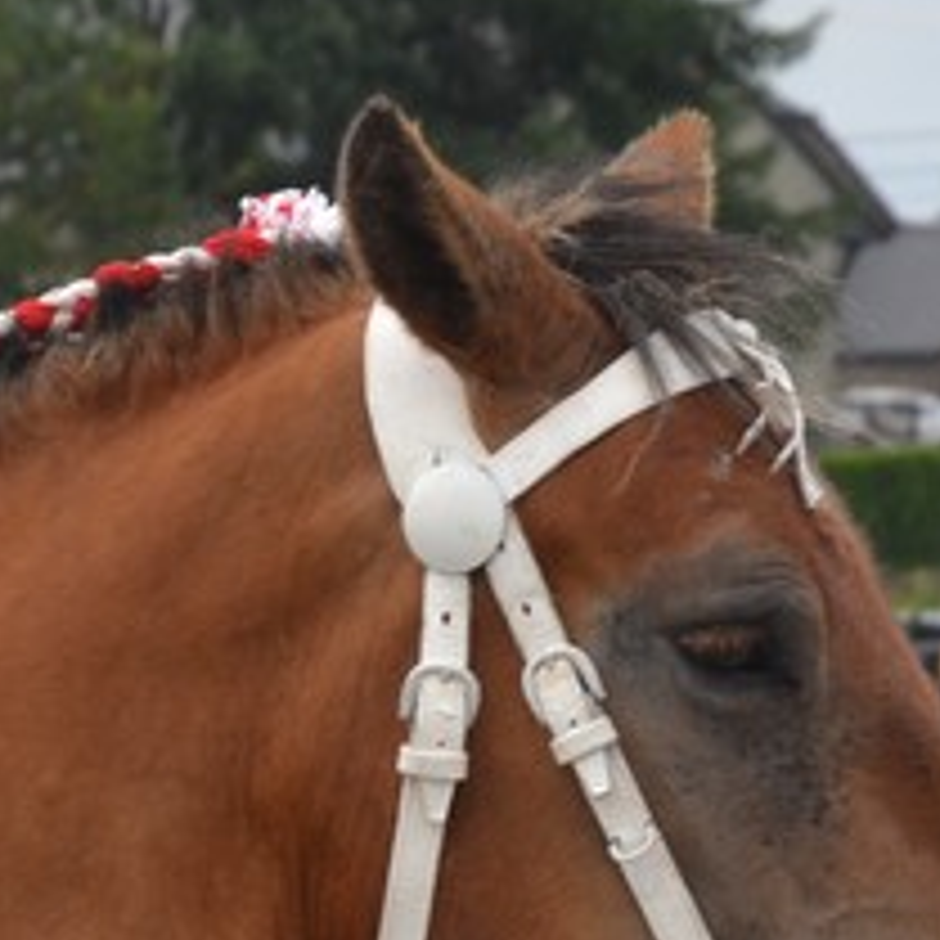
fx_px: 14381
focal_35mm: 468
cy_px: 578
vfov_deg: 3.7
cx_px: 387
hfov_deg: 3.7
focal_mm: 75
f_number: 9
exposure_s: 1/200
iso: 100
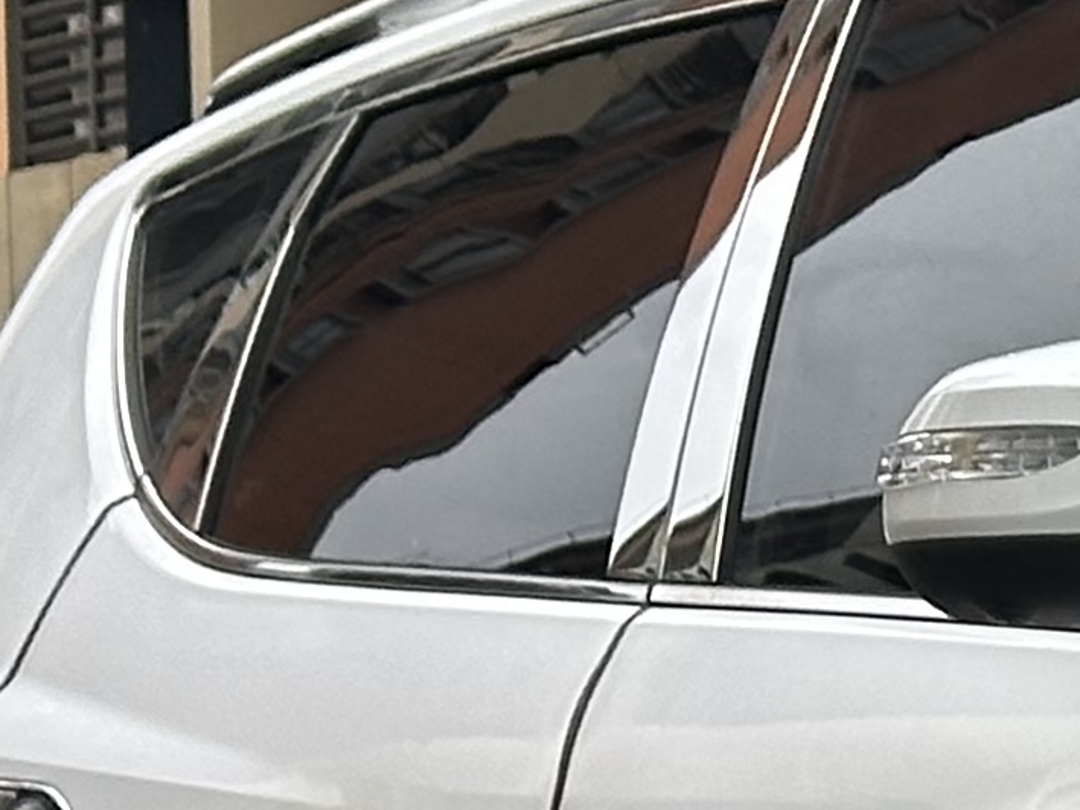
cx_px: 2530
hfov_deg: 6.9
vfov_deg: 5.4
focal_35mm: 273
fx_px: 8519
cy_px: 737
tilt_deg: +0.5
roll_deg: +1.0
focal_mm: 6.86
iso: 64
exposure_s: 1/1030
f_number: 1.78
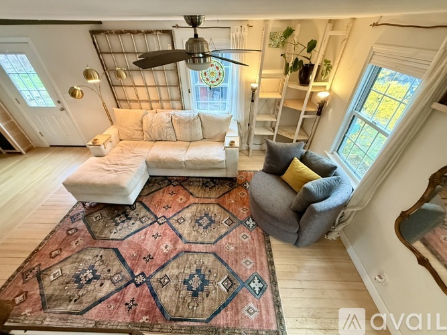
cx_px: 224
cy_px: 168
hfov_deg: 102.1
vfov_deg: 85.7
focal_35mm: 14
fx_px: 181
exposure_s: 1/60
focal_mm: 2.22
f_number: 2.2
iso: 500
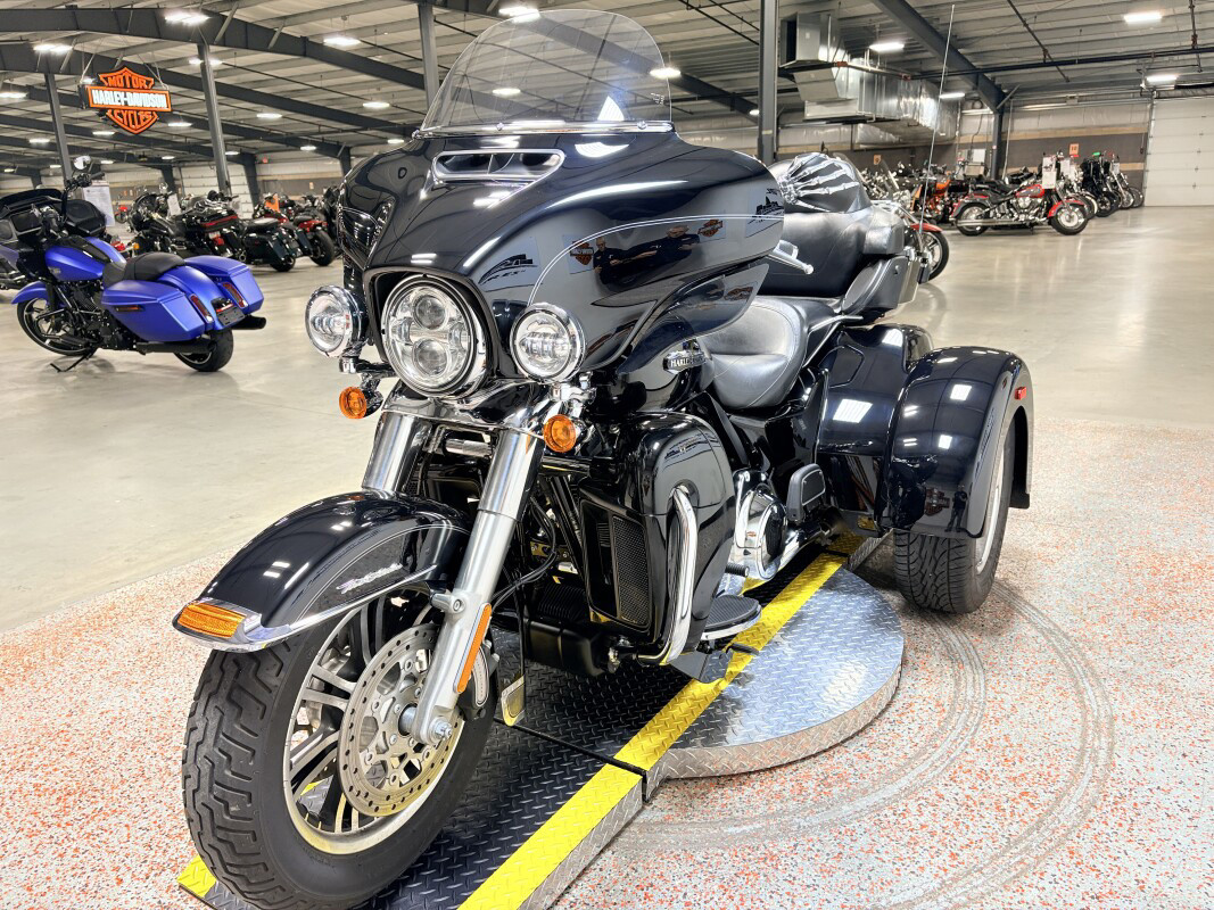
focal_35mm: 26
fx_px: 912
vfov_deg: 53.1
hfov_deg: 67.3
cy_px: 455
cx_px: 607
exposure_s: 1/60
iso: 64
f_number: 1.6
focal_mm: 5.96
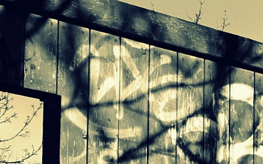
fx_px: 1211
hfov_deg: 12.0
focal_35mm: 169
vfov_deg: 7.6
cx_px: 361
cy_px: 281
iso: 100
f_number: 9
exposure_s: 1/125
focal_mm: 26
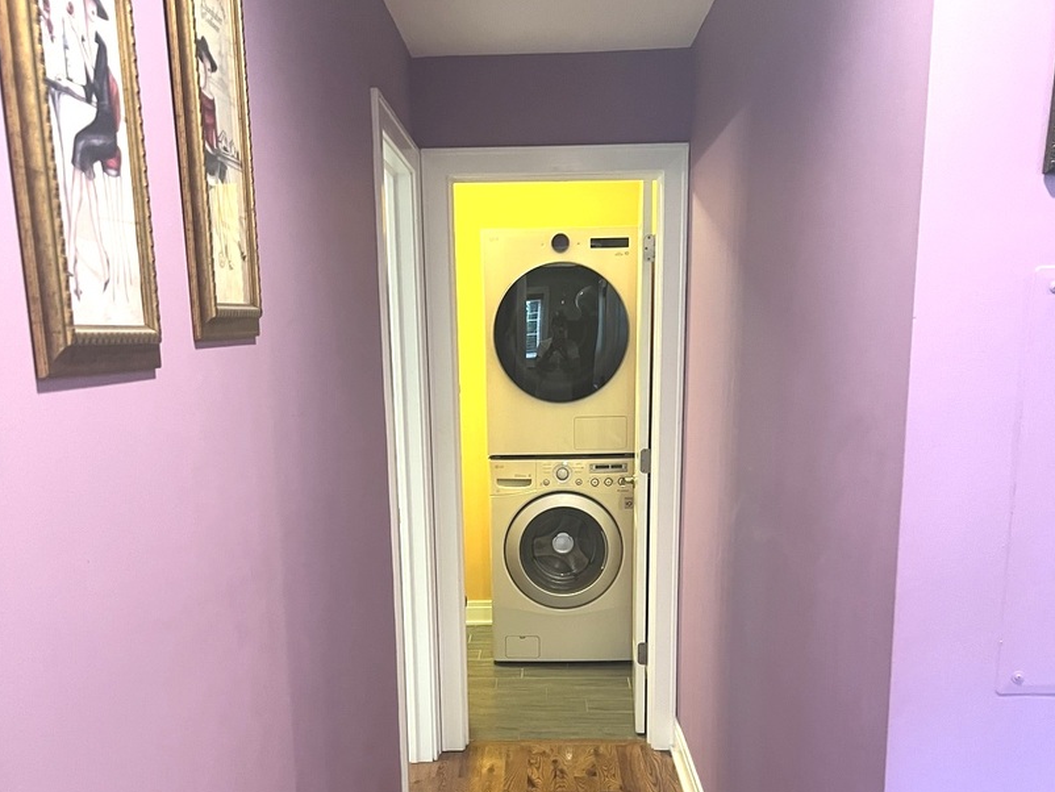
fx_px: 1067
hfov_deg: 52.6
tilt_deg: -10.3
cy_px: 574
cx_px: 526
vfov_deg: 39.8
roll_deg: +1.9
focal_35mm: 35
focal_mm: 5.7
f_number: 1.5
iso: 400
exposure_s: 1/60
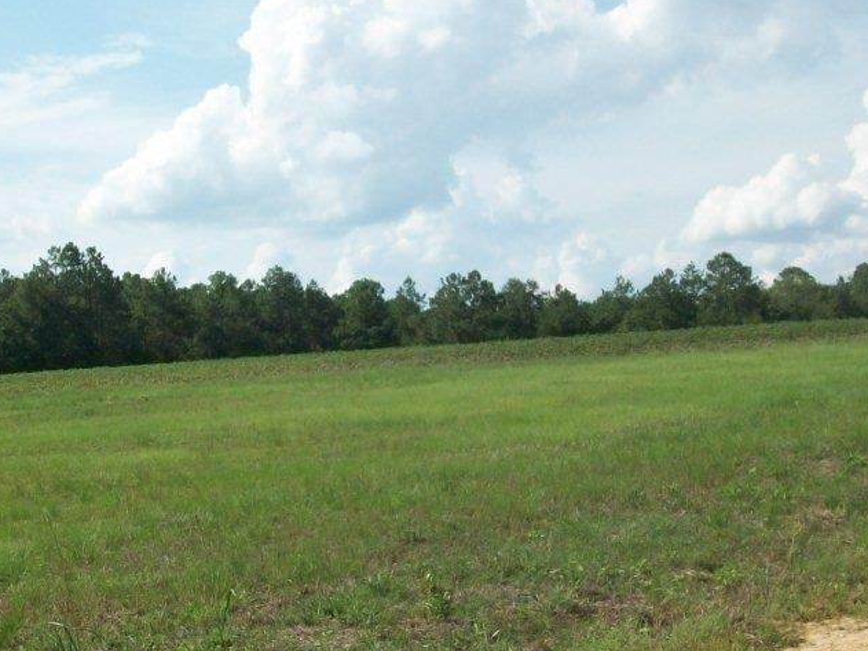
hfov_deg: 28.1
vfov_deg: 21.3
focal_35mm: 69
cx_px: 326
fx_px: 1730
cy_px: 325
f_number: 5.5
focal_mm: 5.7
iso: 64
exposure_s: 1/360
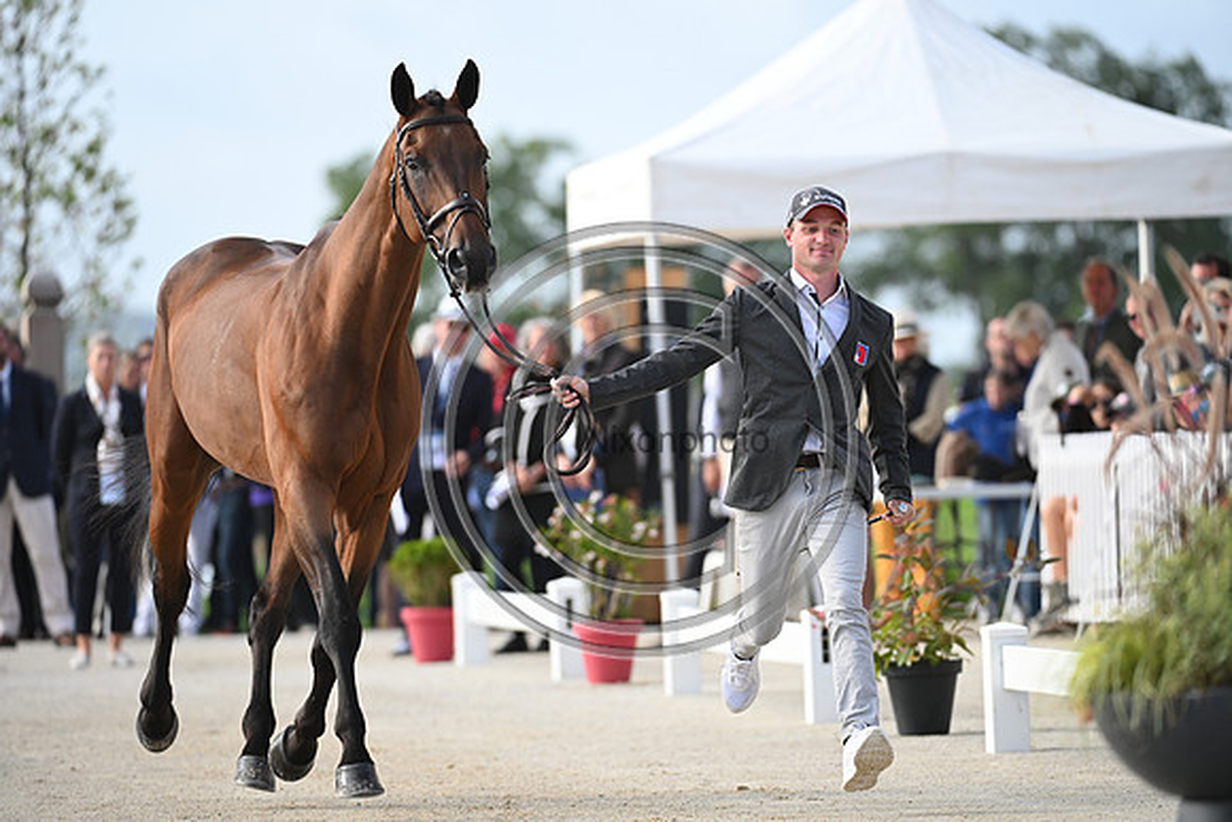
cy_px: 411
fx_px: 10611
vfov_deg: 4.4
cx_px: 616
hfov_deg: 6.6
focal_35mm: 310
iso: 720
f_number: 5
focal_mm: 310
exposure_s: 1/1600
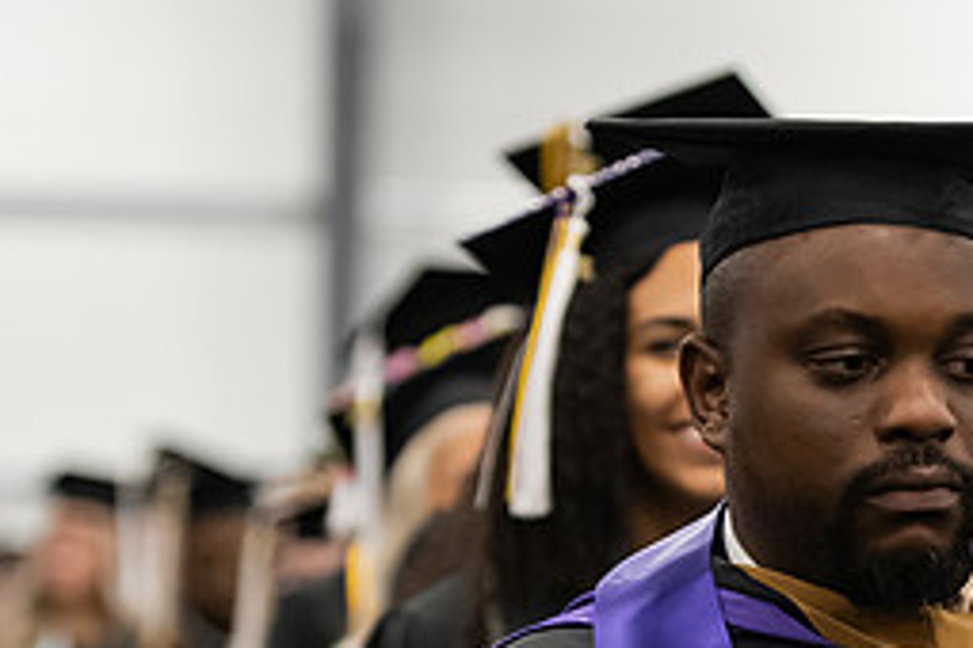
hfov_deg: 8.6
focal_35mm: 239
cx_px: 988
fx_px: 6459
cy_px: 665
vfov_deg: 5.7
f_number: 3.2
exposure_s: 1/200
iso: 3200
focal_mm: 105
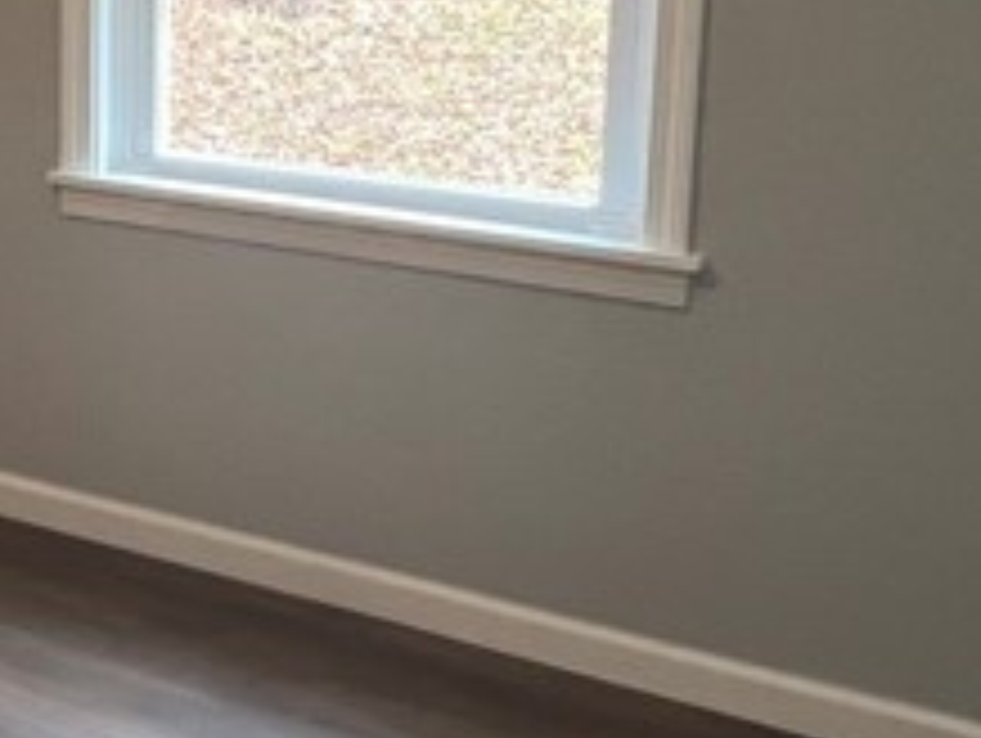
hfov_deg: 26.0
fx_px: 1731
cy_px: 81
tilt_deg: -8.6
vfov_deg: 23.5
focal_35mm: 61
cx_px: -364
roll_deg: +1.5
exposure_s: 1/60
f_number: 1.8
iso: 125
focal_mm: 1.57
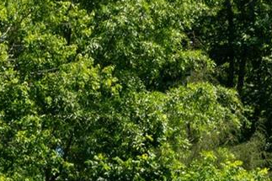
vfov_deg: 6.8
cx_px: 85
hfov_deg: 10.8
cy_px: 461
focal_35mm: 190
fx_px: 1435
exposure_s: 1/500
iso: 500
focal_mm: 30
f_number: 11
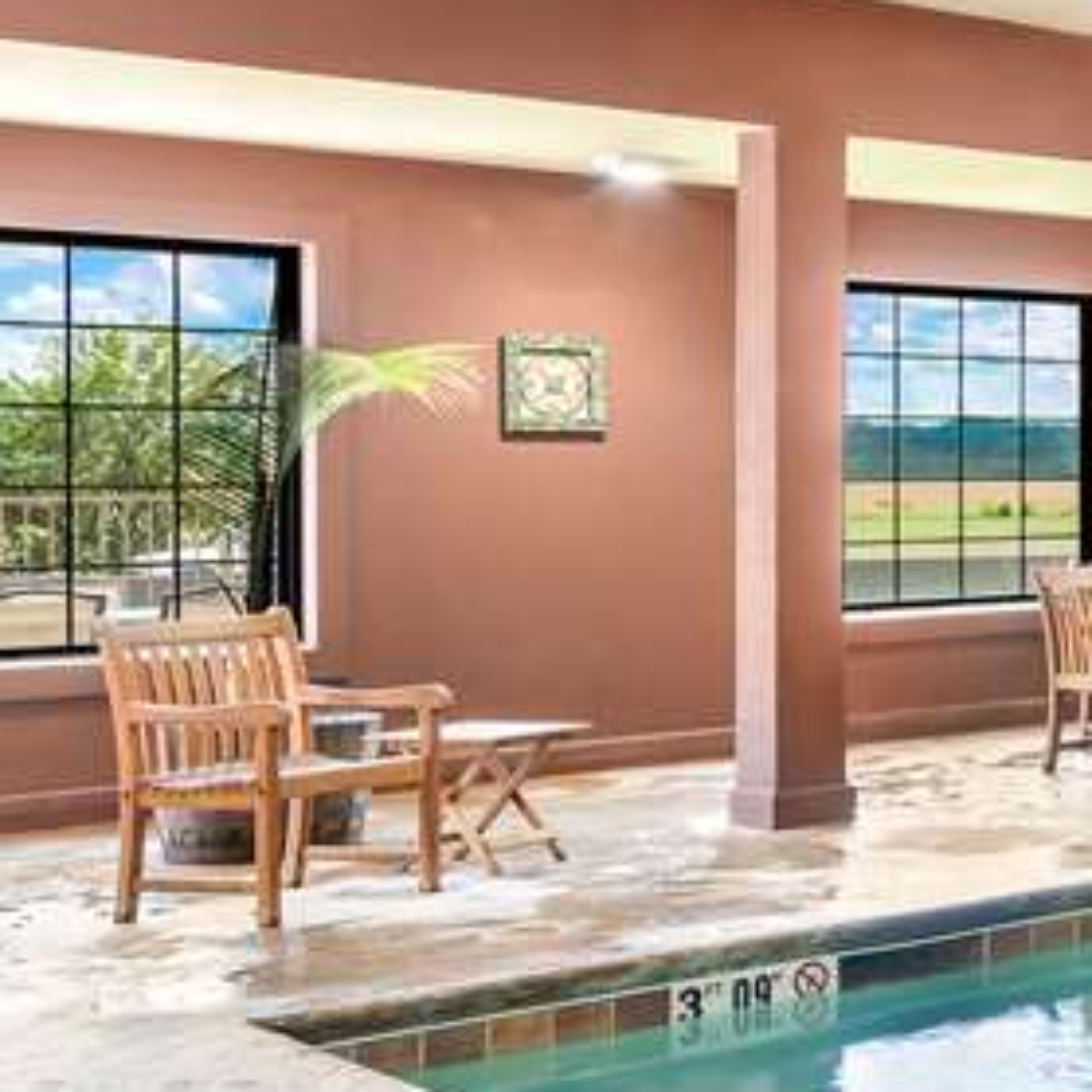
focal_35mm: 64
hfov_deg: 20.5
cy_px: 532
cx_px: 1867
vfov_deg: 26.9
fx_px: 2284
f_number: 9
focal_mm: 14
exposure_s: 1/2.5
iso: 400
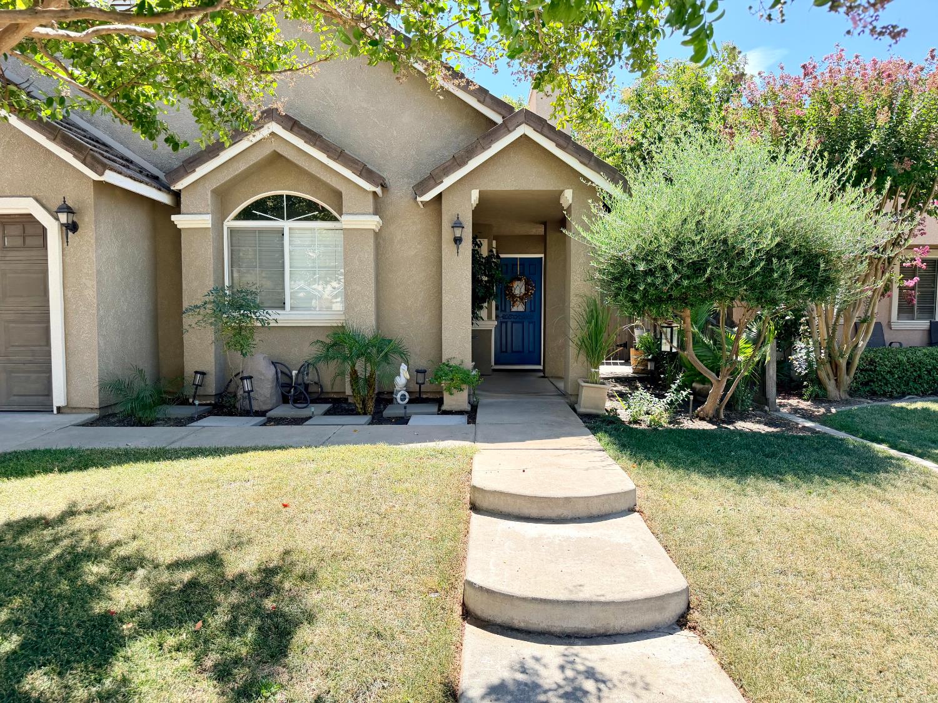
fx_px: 650
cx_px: 469
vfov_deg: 56.8
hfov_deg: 71.6
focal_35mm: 24
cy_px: 352
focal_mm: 6.76
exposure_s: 1/1211
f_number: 1.78
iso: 100
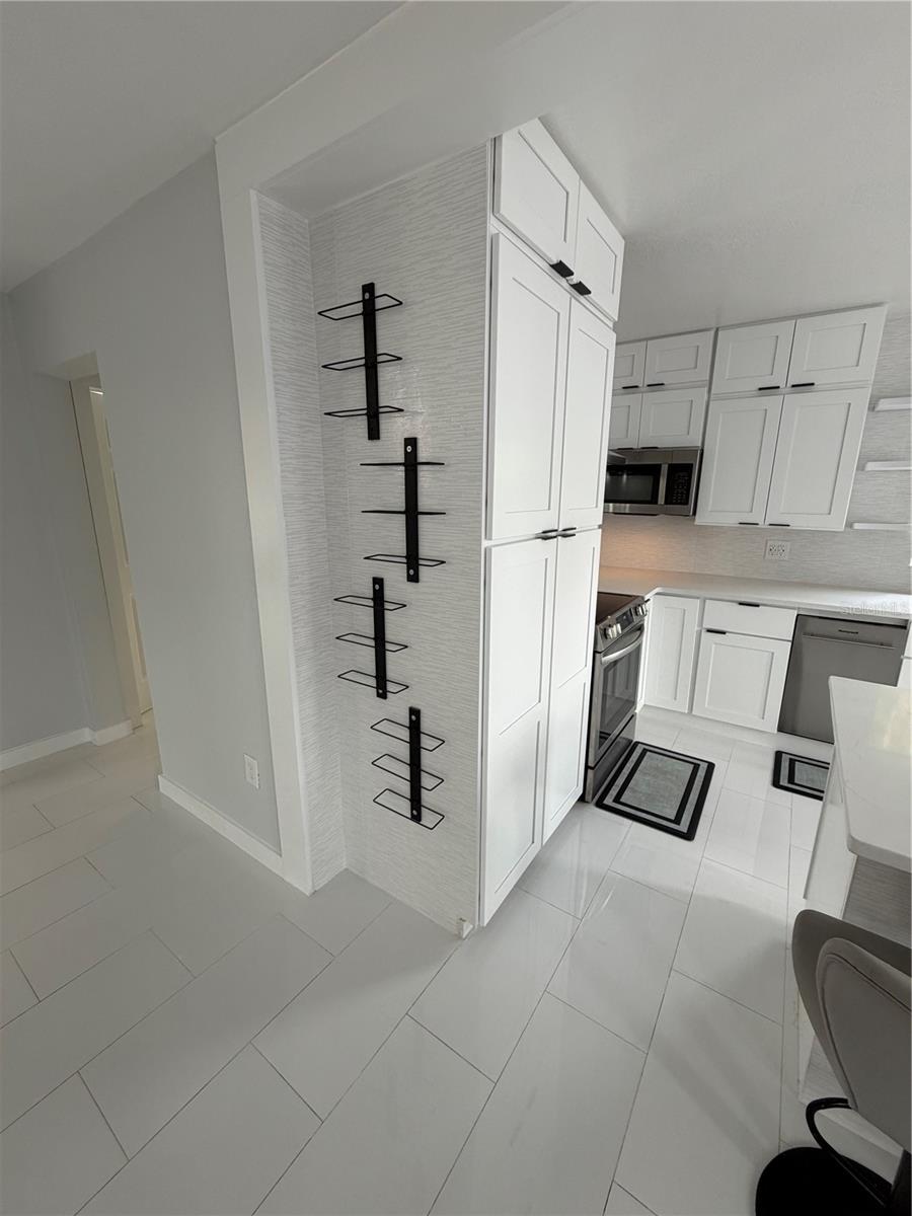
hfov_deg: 85.7
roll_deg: -0.2
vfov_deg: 102.1
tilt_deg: -13.4
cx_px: 456
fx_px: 492
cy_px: 608
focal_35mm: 14
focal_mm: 2.22
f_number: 2.2
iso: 100
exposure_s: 1/120
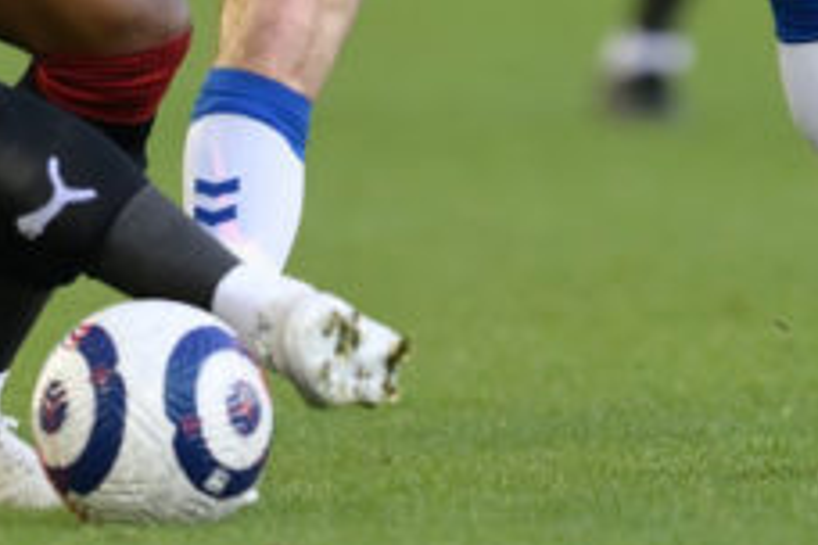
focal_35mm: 1348
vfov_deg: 1.0
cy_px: -348
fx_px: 30627
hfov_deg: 1.5
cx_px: -39
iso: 640
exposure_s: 1/1250
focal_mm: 400
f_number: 2.8
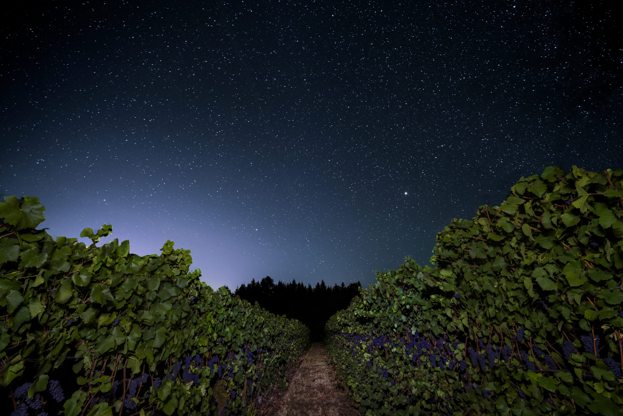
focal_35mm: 15
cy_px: 208
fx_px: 260
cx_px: 312
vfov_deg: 77.4
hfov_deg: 100.4
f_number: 5.6
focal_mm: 15
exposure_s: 25
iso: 1600
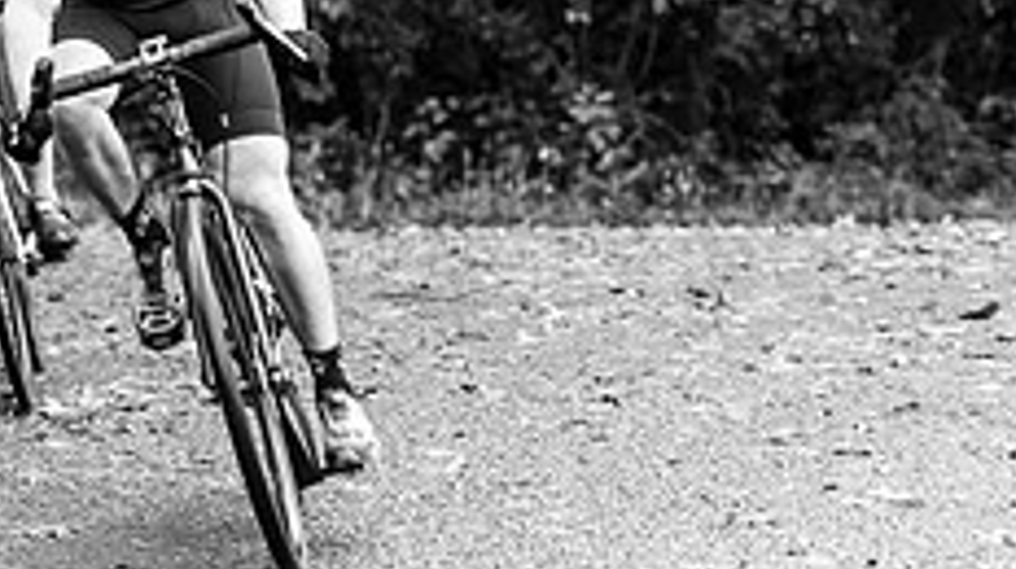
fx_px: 5787
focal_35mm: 215
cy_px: -42
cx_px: 83
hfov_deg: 10.0
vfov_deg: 5.6
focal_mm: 82
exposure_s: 1/125
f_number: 2.8
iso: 200
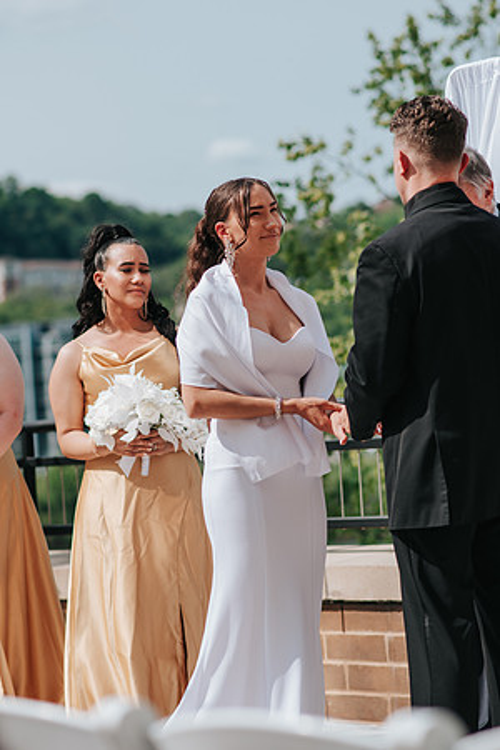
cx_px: 250
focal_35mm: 128
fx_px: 2656
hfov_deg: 10.8
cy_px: 375
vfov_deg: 16.1
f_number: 2.8
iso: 100
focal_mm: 85
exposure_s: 1/2000
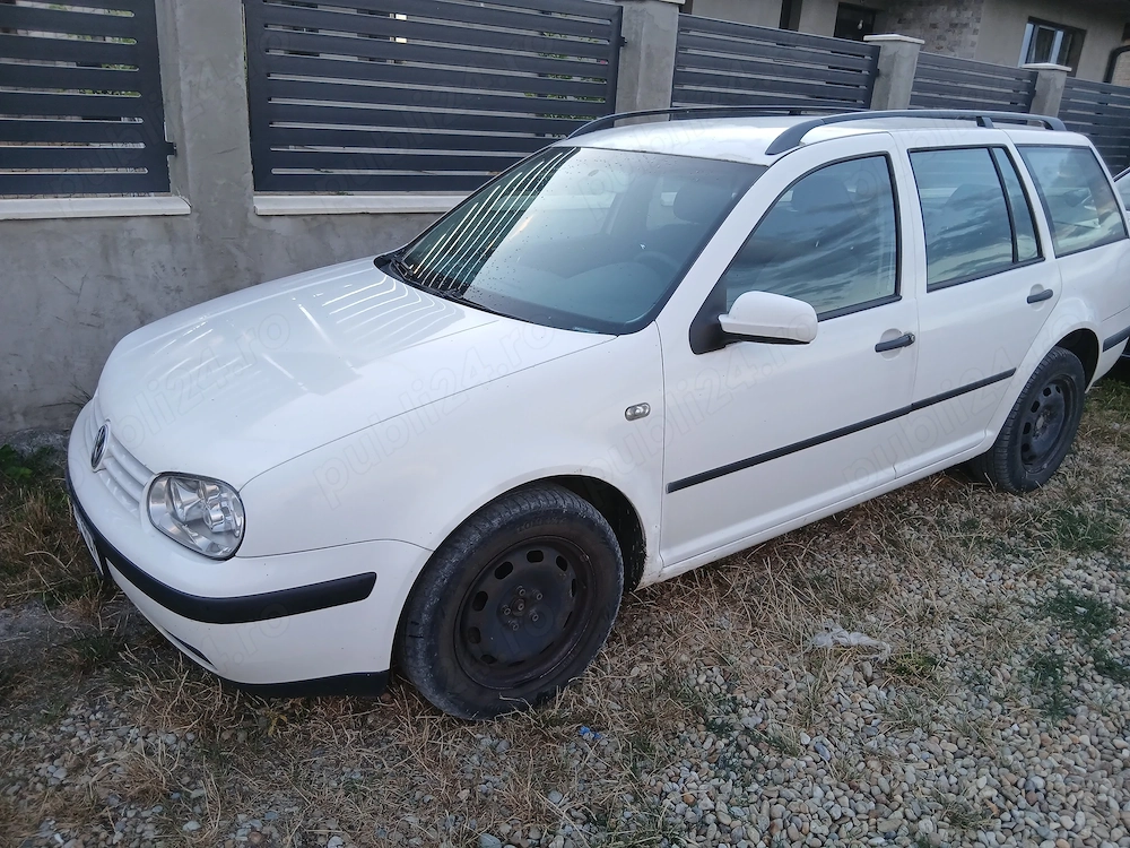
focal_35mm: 26
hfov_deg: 67.3
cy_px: 424
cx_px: 565
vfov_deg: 53.1
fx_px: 849
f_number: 1.8
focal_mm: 3.98
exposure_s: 1/50
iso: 64
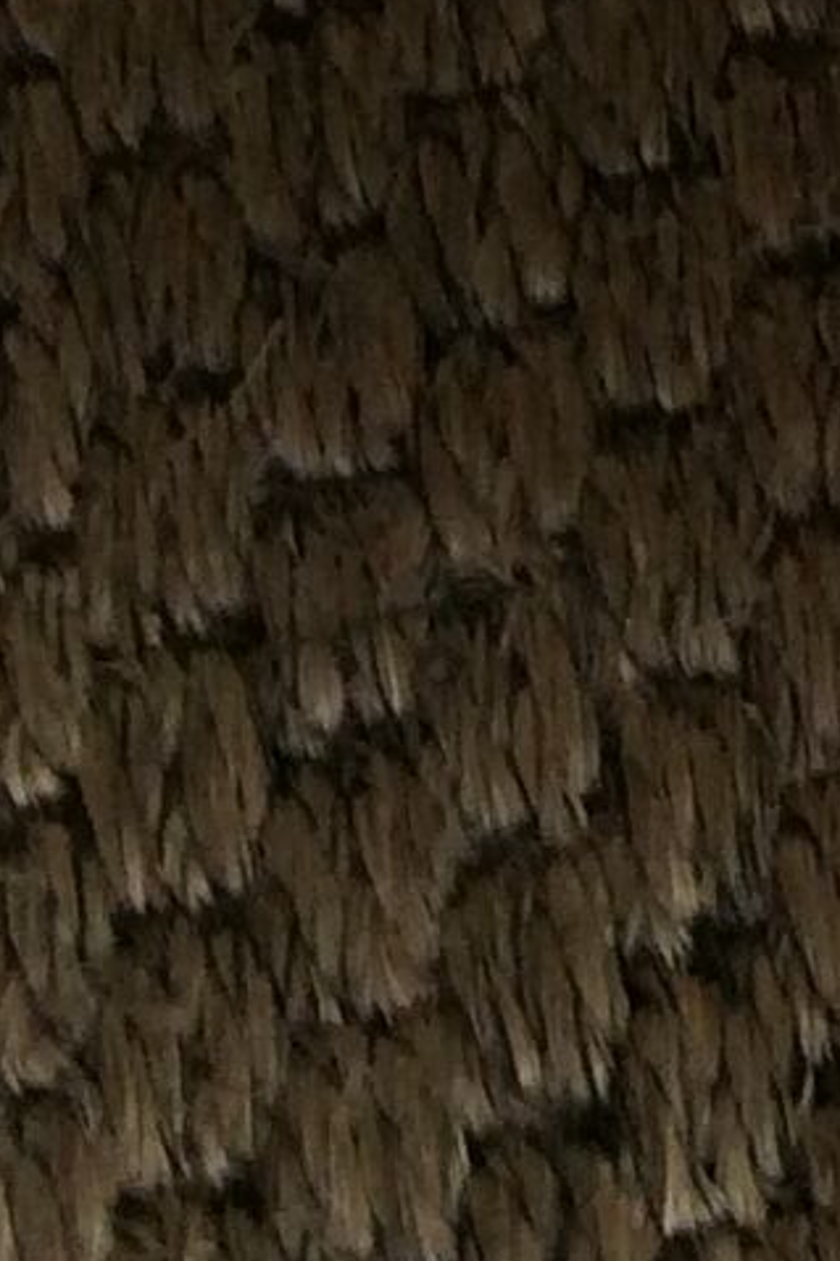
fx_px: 6304
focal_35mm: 180
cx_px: 2167
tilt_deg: -49.6
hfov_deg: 7.1
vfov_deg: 10.5
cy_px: -1277
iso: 40
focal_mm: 3.3
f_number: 2.4
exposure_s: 1/25
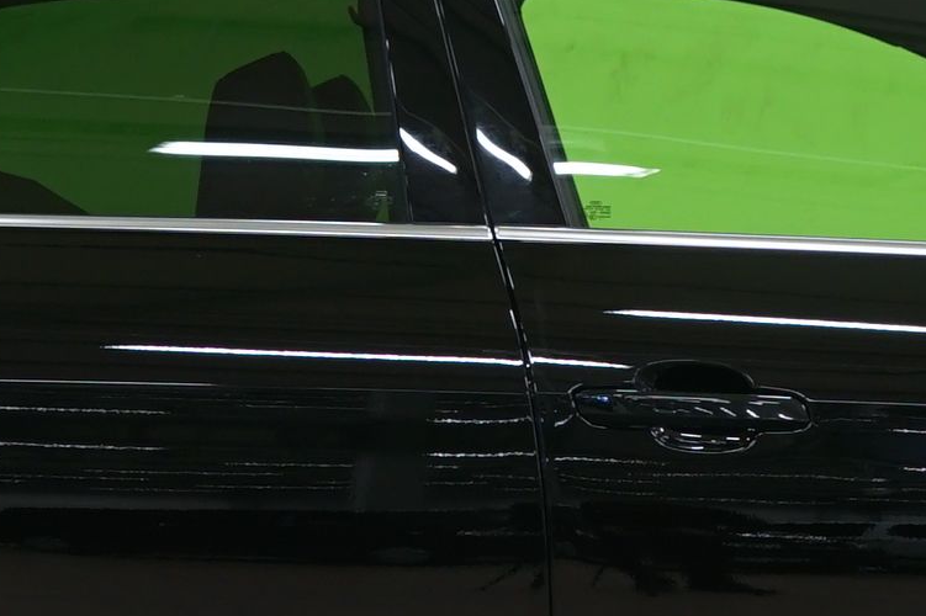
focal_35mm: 236
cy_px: 112
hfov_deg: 8.7
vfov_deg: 5.8
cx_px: 692
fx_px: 6067
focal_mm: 45
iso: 400
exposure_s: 1/10
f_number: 4.5
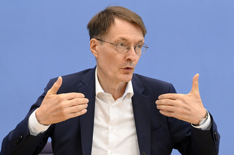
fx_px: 617
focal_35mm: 95
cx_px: 117
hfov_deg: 21.5
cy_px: 78
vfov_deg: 14.4
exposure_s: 1/640
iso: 5000
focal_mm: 95
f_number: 5.6
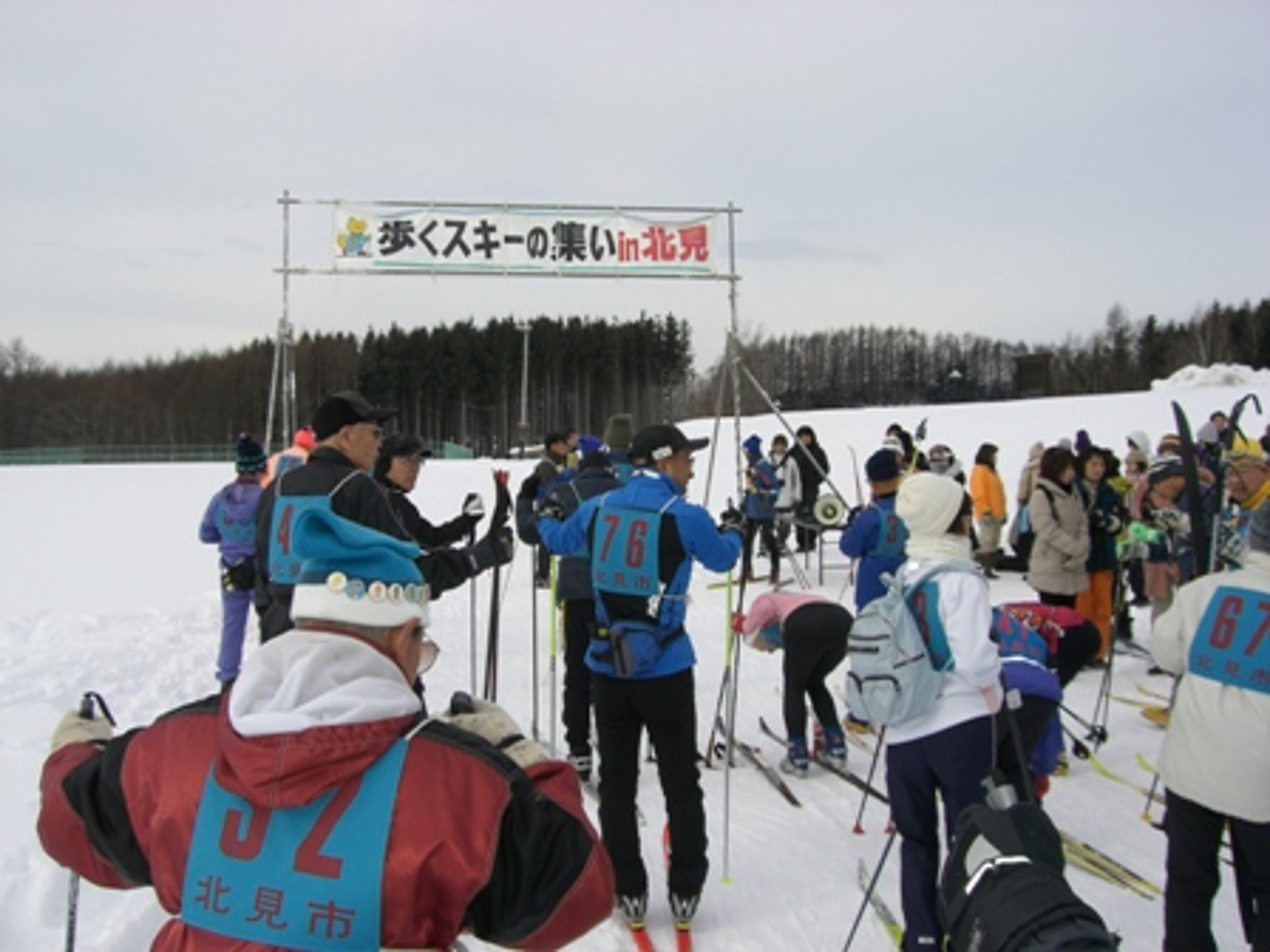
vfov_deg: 37.7
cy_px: 476
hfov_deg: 49.0
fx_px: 1394
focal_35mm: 38
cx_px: 635
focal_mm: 6.2
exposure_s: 1/640
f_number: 4.3
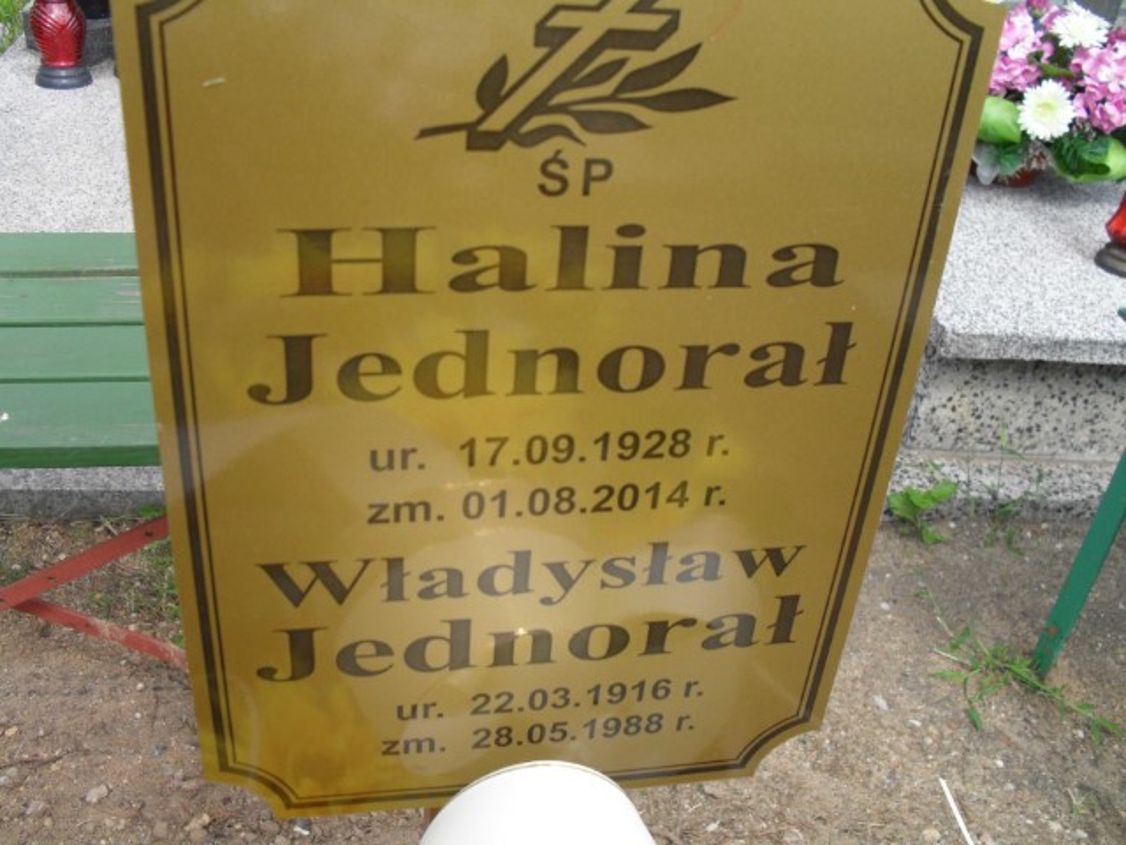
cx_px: 563
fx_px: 1138
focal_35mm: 35
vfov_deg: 40.7
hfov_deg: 52.6
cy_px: 422
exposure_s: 1/350
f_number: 3.2
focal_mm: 6.3
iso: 100
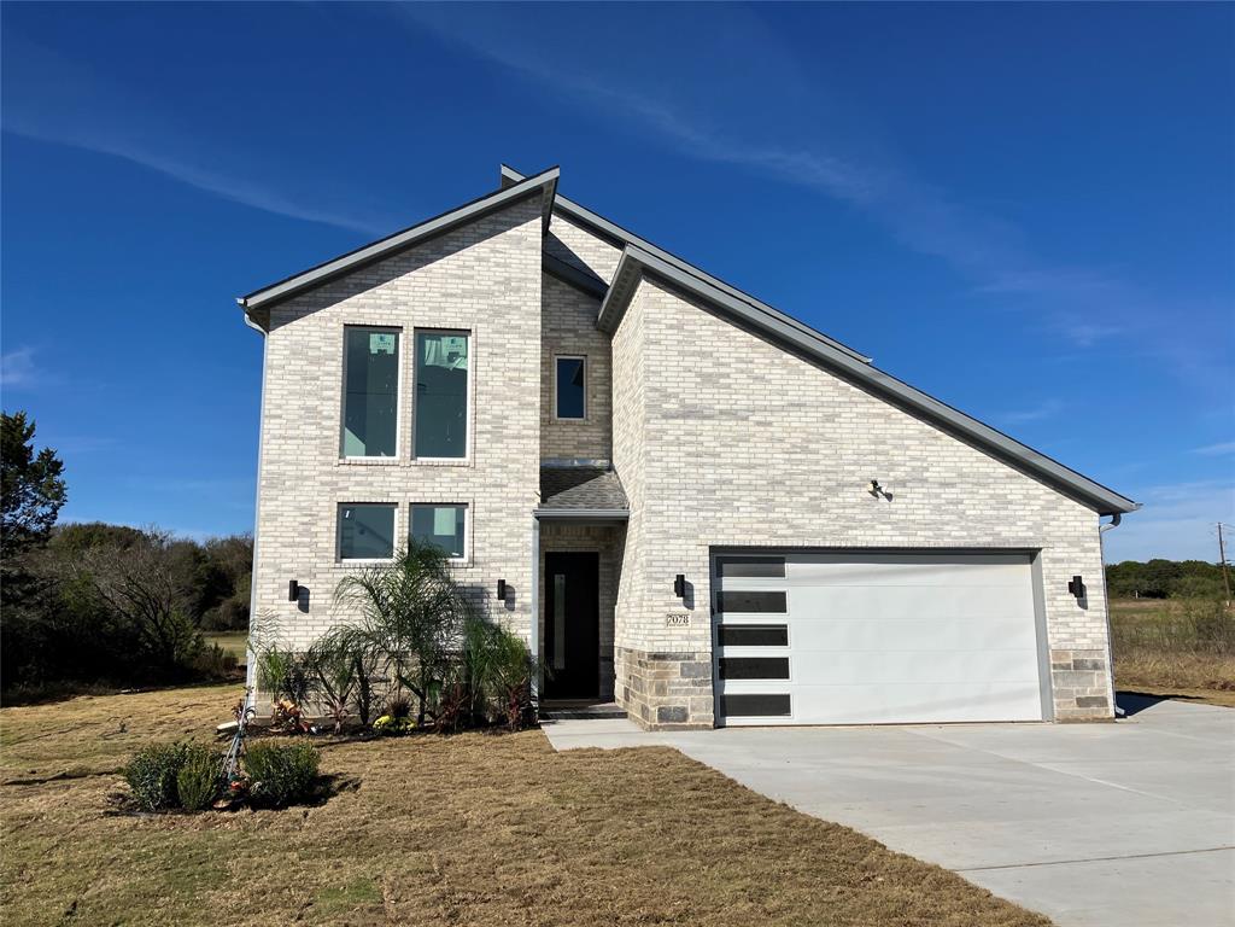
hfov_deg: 63.4
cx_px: 618
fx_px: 999
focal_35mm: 28
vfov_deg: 49.7
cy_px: 464
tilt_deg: +9.1
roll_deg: +0.8
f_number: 1.8
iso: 32
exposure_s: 1/4878
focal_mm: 3.99
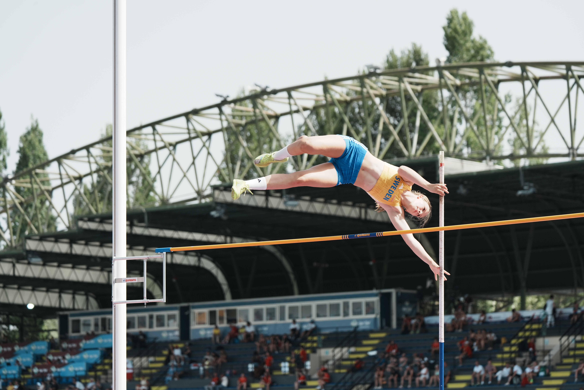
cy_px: 195
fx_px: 2190
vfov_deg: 10.2
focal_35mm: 135
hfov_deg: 15.2
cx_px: 292
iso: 250
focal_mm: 135
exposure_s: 1/2000
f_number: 4
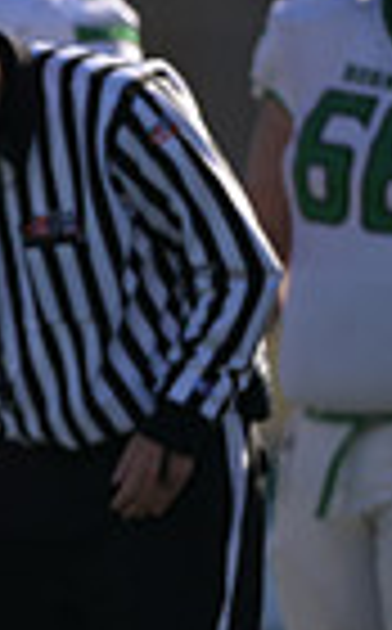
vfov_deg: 1.2
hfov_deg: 0.8
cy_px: 295
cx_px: -789
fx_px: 29093
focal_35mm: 1695
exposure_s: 1/1600
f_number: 2.8
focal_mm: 400
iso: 64
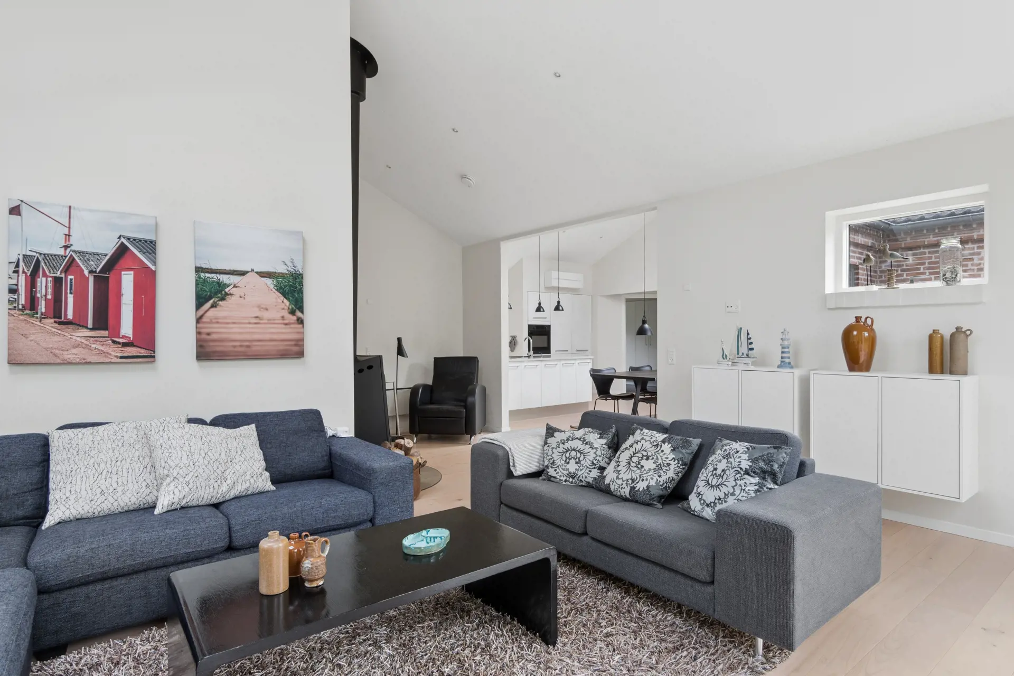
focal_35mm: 18
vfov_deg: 67.4
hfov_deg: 90.0
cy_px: 338
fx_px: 507
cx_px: 507
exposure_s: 1/30
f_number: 8
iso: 200
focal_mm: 12
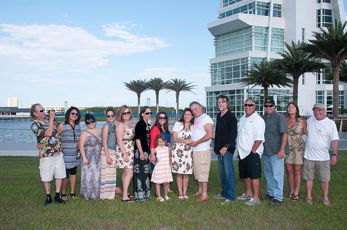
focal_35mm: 30
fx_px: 289
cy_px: 115
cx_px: 174
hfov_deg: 62.0
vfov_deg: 43.5
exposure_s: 1/250
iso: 100
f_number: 9
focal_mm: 20
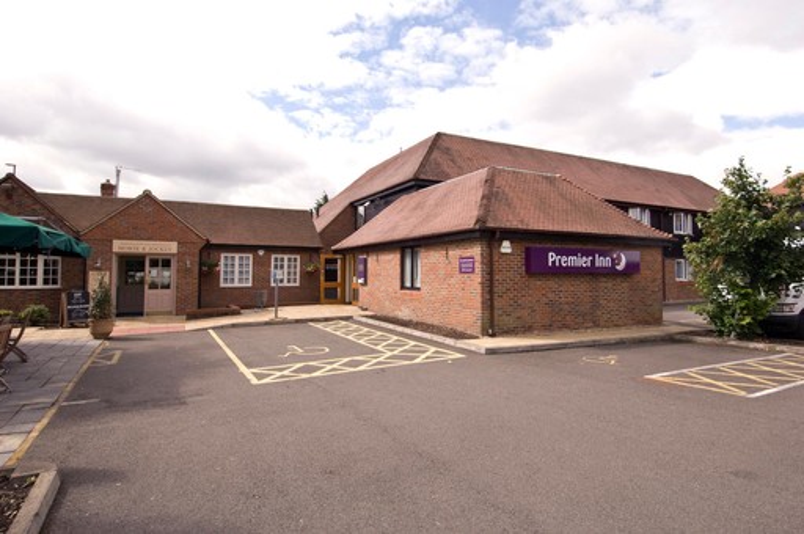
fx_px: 401
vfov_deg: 67.2
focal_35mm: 18
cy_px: 267
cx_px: 402
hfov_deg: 90.1
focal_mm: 12
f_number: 8
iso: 400
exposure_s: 1/500
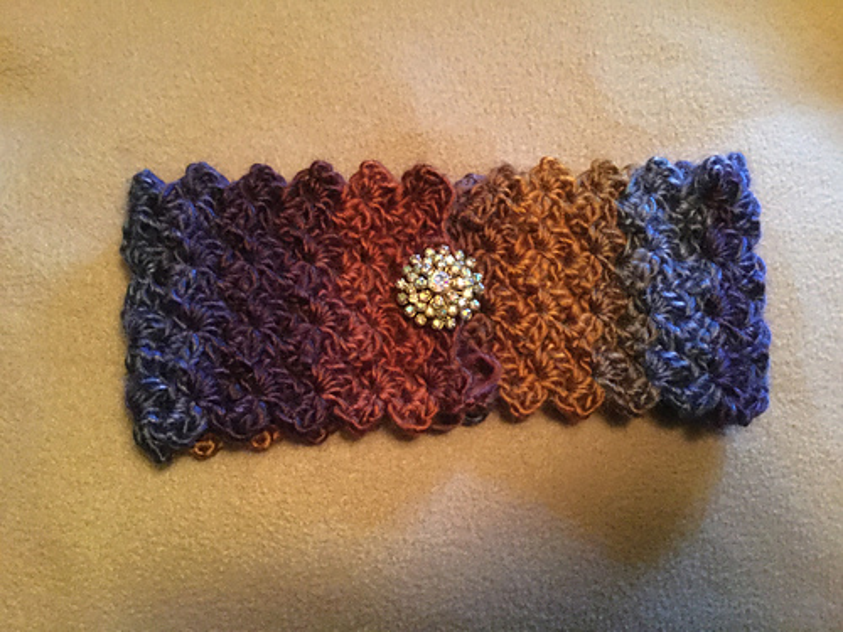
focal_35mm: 31
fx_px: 755
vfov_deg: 45.4
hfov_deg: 58.4
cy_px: 316
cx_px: 422
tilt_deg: -75.6
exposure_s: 1/15
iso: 800
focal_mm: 3.3
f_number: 2.4
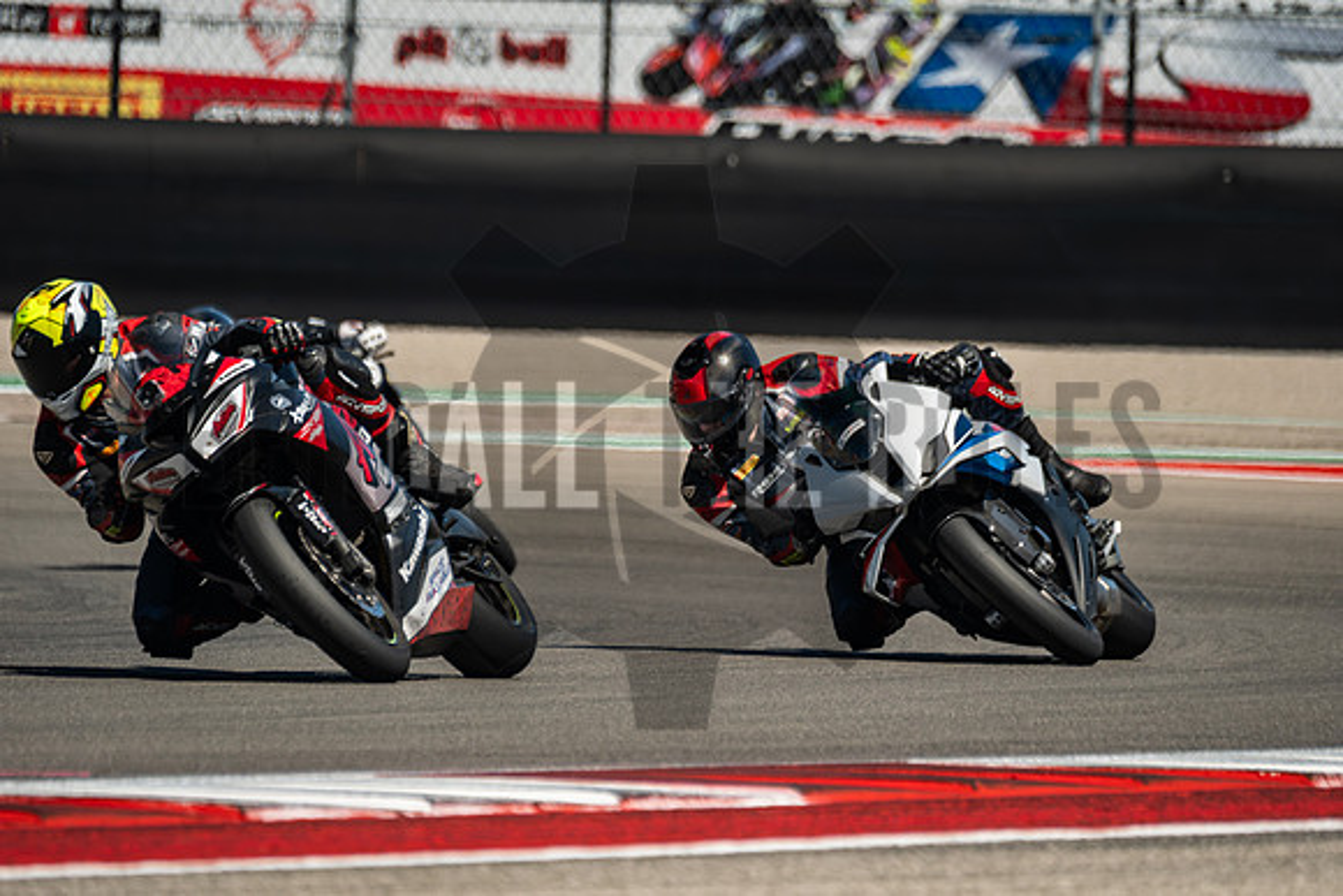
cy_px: 448
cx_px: 672
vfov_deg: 2.3
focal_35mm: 600
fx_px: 22388
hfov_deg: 3.4
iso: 640
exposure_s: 1/1600
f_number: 5.6
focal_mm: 400
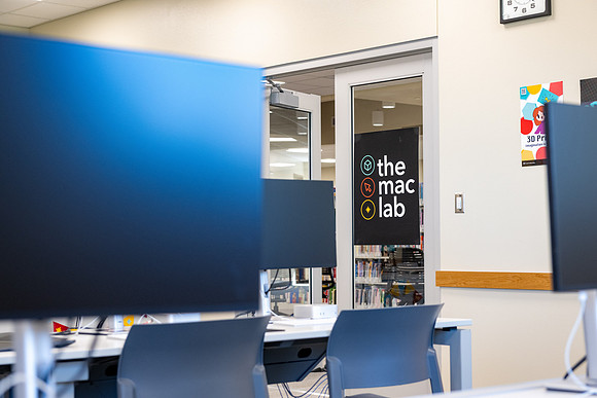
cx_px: 298
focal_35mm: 70
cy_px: 199
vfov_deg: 19.5
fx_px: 1161
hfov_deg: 28.8
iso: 1600
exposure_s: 1/100
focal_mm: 70
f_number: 5
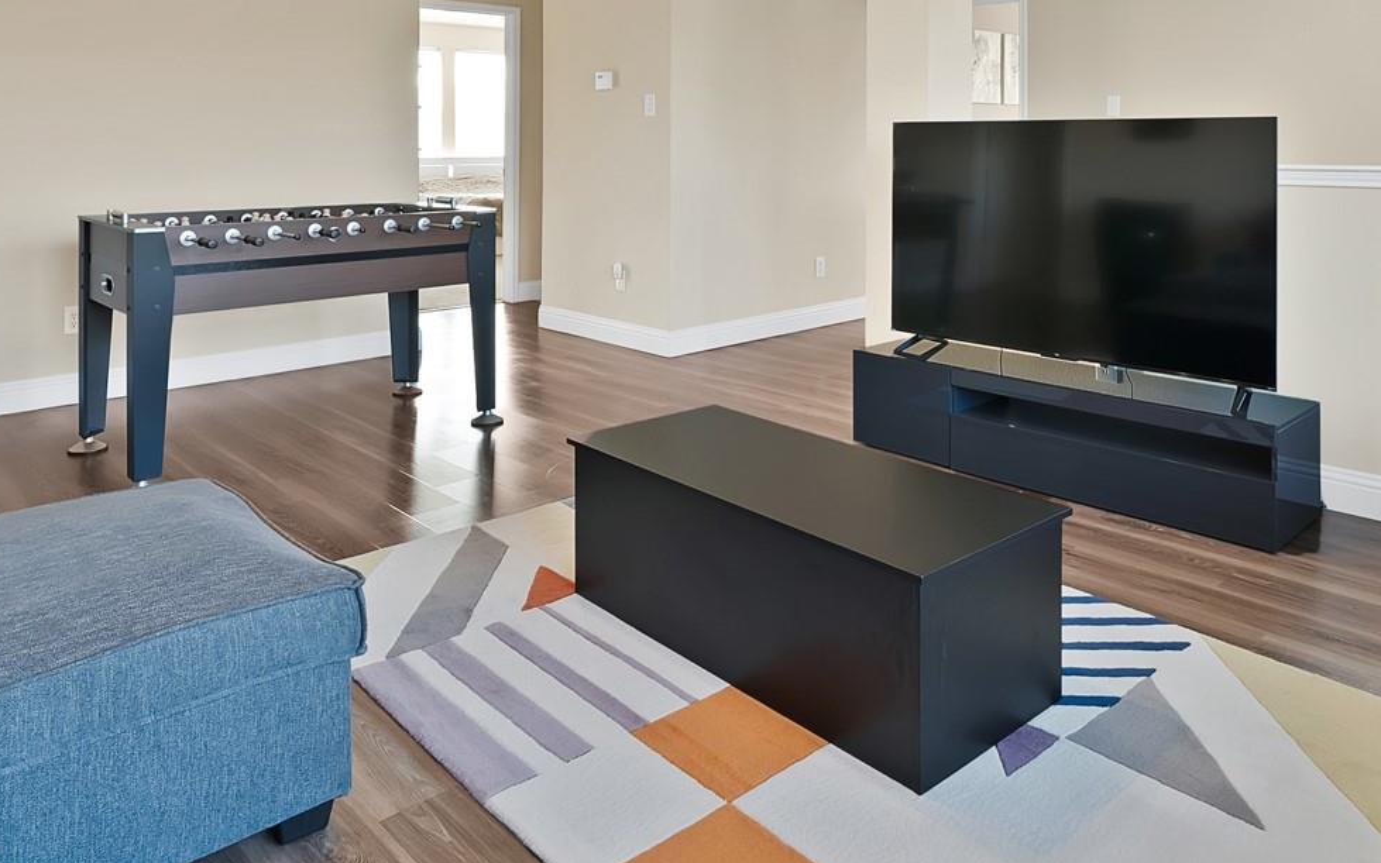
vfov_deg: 45.5
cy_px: 118
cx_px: 760
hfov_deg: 72.3
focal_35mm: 25
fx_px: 941
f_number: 9
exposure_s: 1/1.67
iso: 640
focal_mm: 12
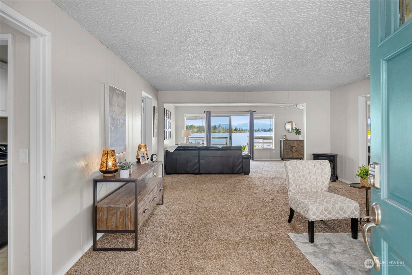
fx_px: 206
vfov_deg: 67.4
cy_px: 138
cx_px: 206
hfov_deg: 90.0
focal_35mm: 18
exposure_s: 1/15
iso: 1000
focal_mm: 18
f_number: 8
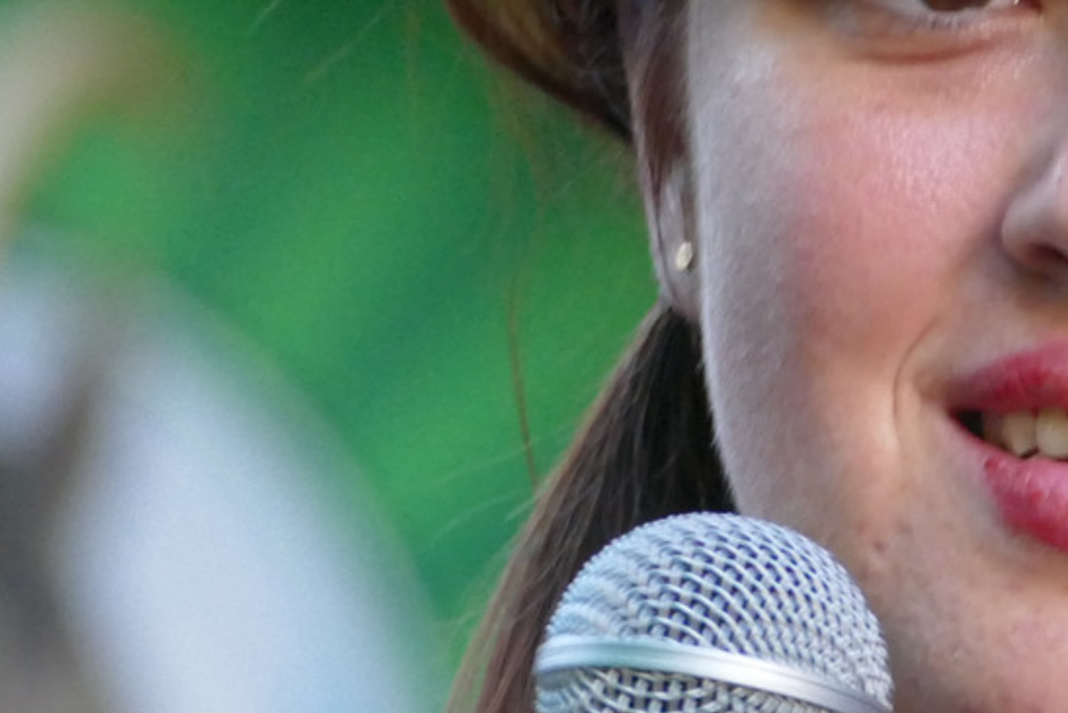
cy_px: 60
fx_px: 34450
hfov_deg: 1.8
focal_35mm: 1161
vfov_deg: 1.2
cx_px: 992
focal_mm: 144.72
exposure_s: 1/60
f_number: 4
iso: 1600
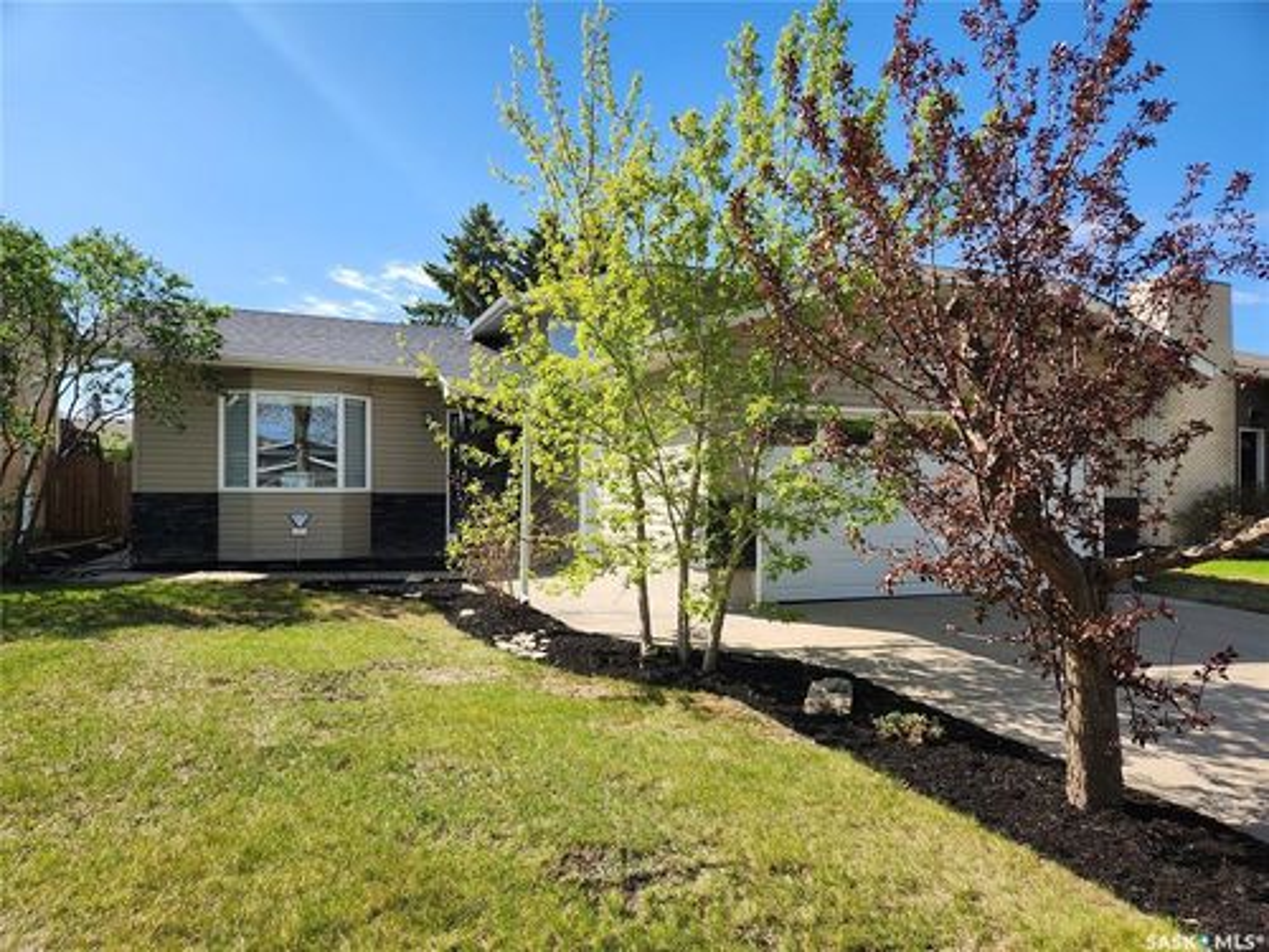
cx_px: 634
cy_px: 476
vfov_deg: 58.9
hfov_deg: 73.9
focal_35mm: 23
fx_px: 843
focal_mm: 5.4
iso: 20
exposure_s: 1/1148
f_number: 1.8
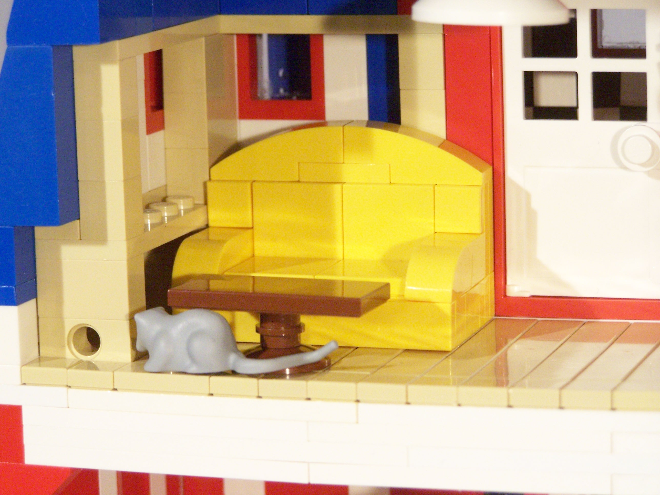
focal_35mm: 139
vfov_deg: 10.7
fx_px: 2650
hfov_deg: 14.2
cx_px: 330
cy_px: 248
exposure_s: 1/15
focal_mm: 23.1
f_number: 3.6
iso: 400
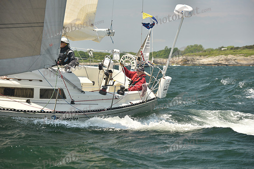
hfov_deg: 18.6
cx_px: 127
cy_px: 84
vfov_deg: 12.5
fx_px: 776
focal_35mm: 110
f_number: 5
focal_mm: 110
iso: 250
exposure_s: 1/640
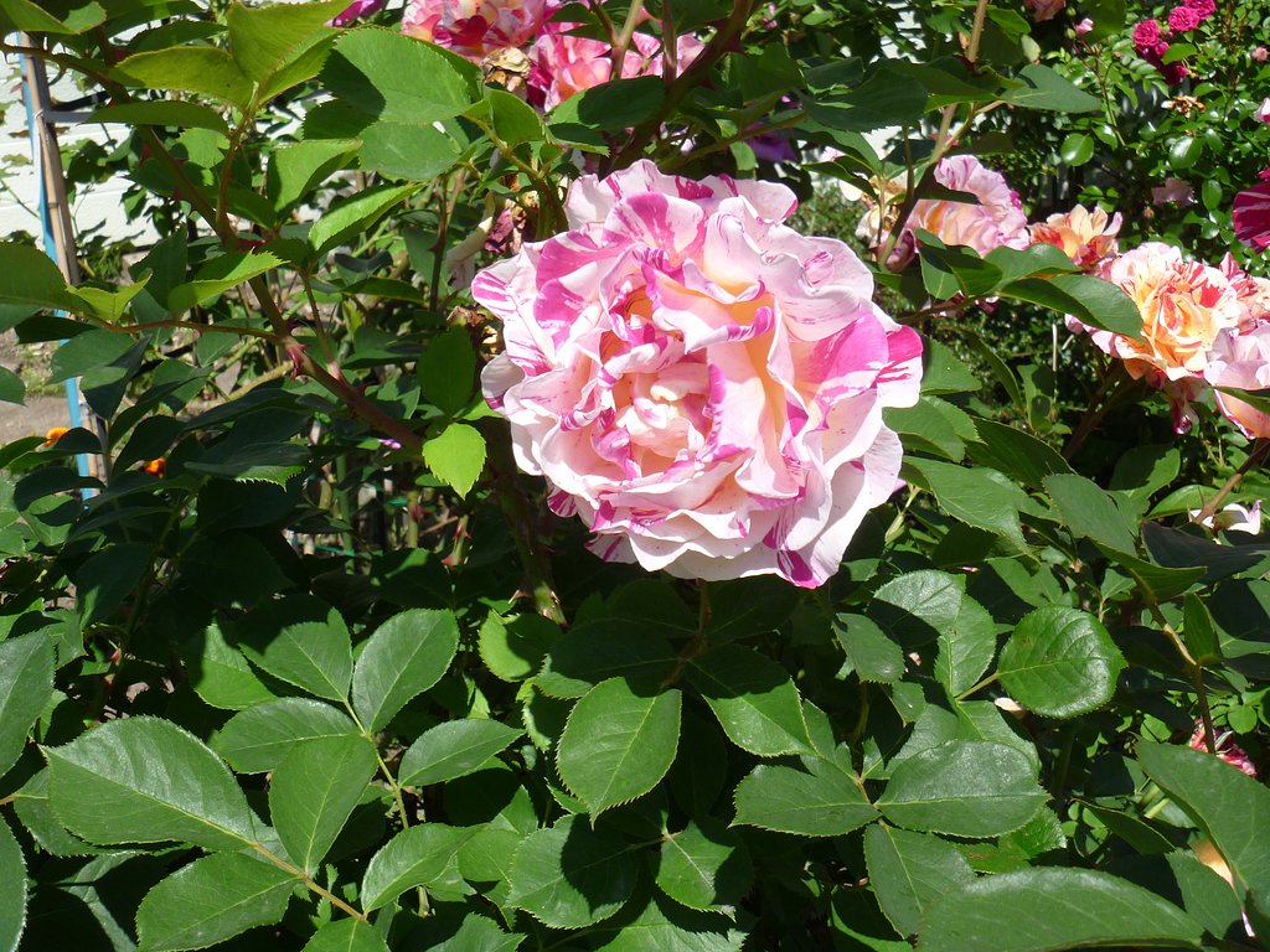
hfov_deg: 45.8
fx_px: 1504
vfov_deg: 35.1
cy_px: 476
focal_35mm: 41
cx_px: 635
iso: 80
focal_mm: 7.2
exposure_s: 1/200
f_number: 5.6
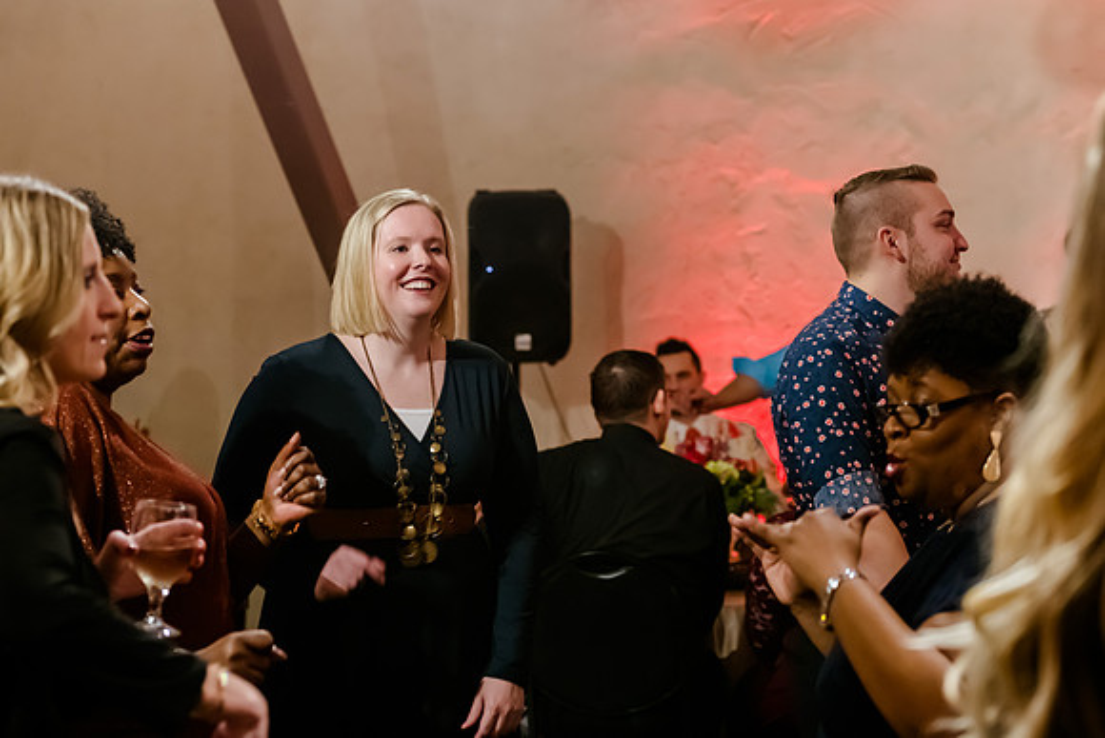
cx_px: 552
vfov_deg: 19.1
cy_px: 287
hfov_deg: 28.3
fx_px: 2189
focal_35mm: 71
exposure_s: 1/100
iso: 5000
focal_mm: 56
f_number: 2.8
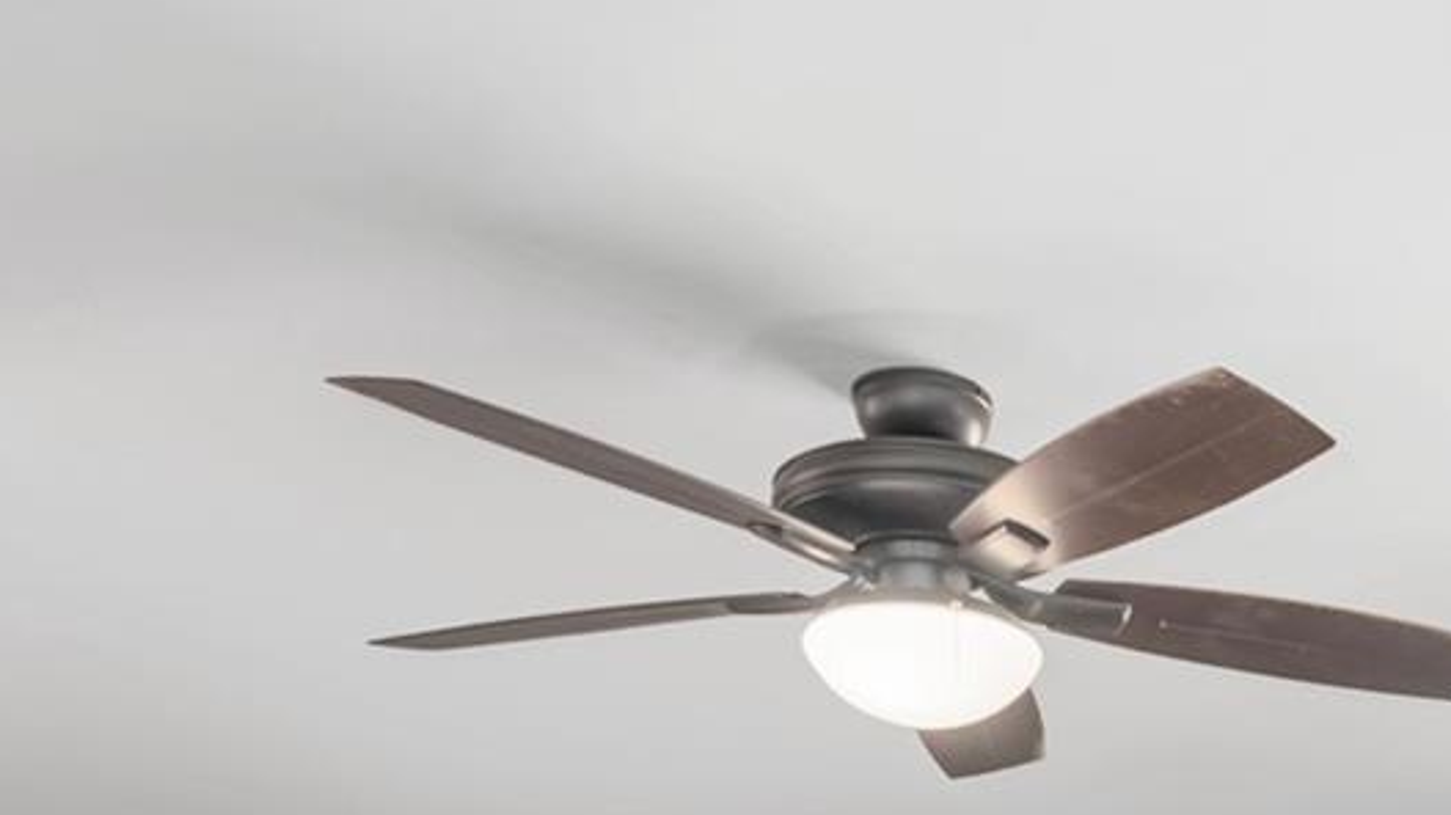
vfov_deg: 17.6
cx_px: 1443
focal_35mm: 57
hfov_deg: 33.6
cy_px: 1397
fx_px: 2192
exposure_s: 1/5
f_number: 8
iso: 320
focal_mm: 14
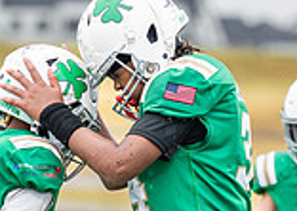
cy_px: 261
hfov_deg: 3.1
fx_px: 5434
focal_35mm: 645
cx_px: 16
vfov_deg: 2.2
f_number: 2.8
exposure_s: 1/1000
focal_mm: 135
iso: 400
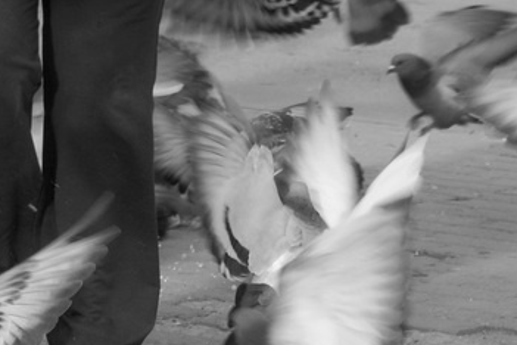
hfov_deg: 5.8
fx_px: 5057
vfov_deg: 3.9
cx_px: -355
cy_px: -161
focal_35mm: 352
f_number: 5.6
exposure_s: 1/160
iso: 100
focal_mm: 55
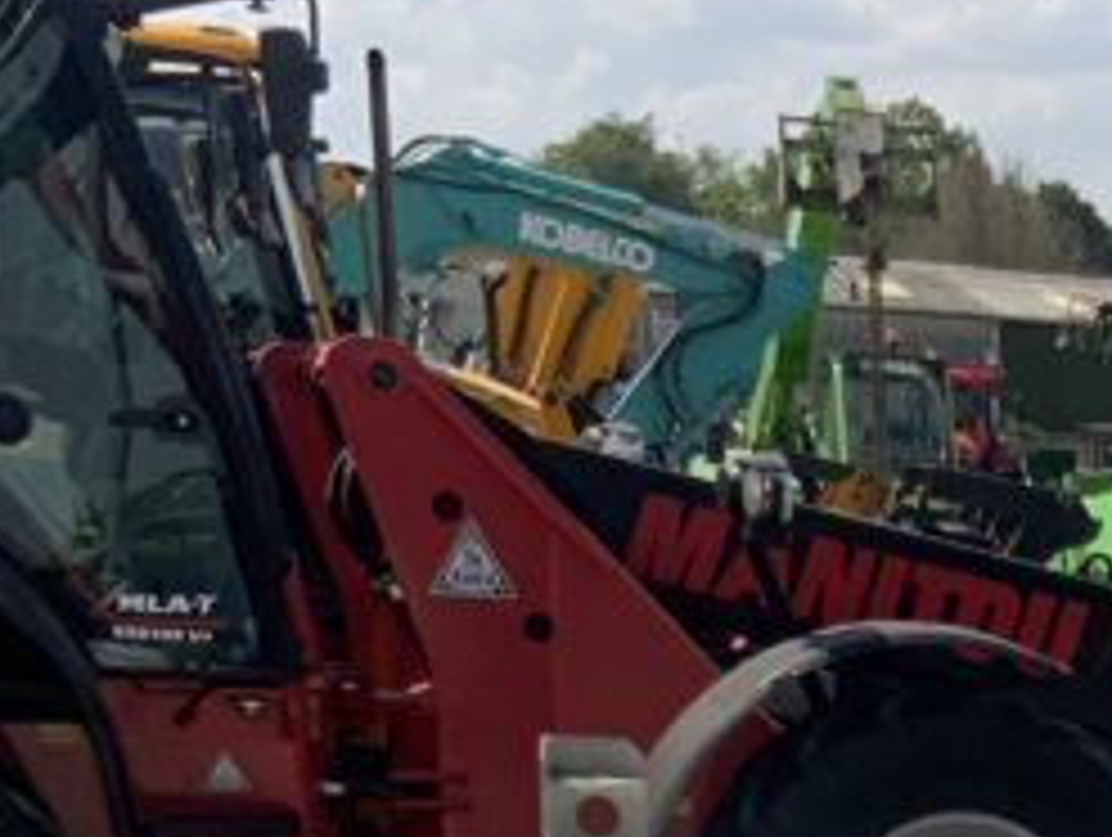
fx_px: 3860
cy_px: 1624
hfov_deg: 15.5
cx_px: 1513
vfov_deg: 11.3
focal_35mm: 120
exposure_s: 1/2058
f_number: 1.8
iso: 16
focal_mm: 3
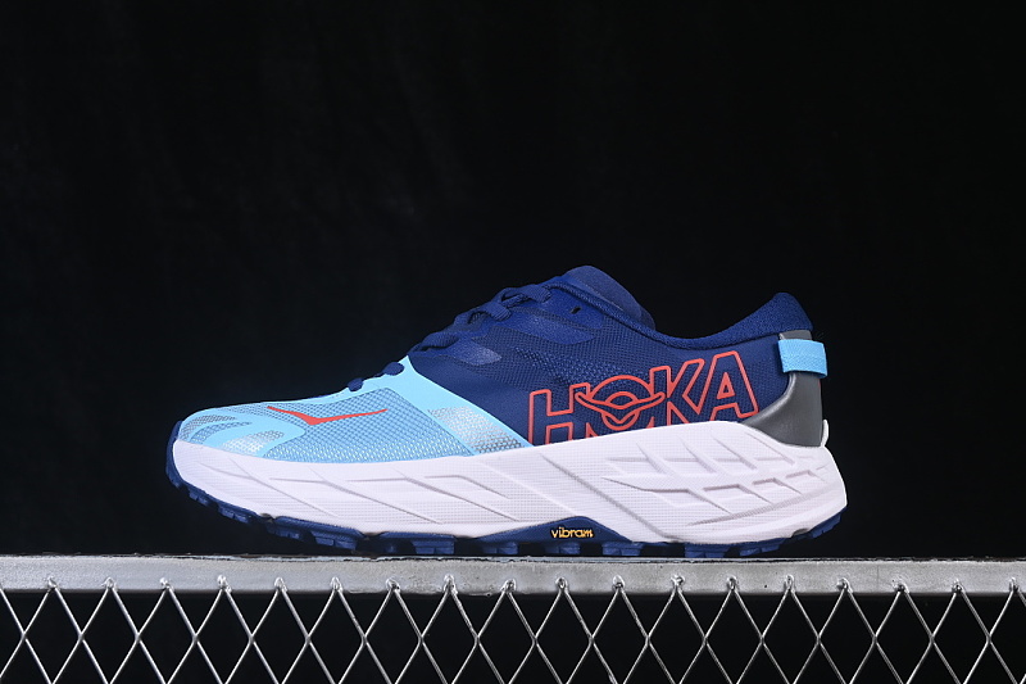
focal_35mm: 75
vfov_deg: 18.2
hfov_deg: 27.0
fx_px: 2137
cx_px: 513
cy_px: 342
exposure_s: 1/80
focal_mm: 50
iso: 160
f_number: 8
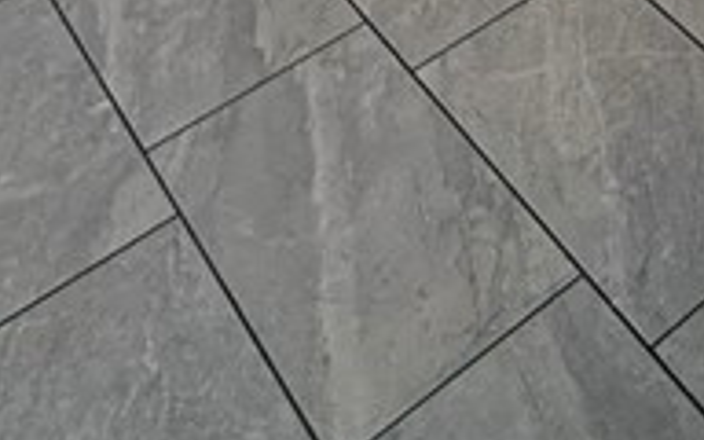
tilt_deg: -12.3
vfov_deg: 11.4
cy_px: -807
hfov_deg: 21.9
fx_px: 1516
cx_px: 1045
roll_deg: +1.2
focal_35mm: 79
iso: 160
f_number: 2.2
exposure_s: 1/120
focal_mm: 2.22
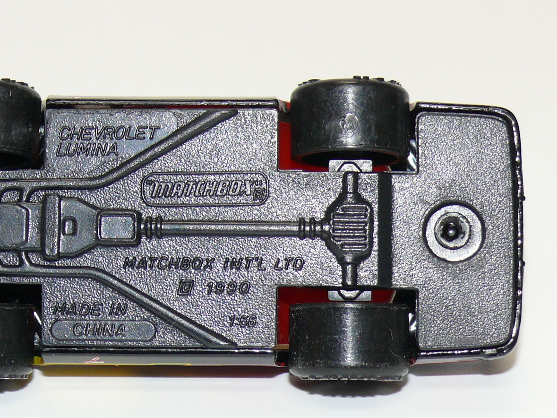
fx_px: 2446
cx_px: 208
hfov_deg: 13.0
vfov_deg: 9.8
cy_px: 208
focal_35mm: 152
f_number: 4
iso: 100
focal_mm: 14.1
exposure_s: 1/30
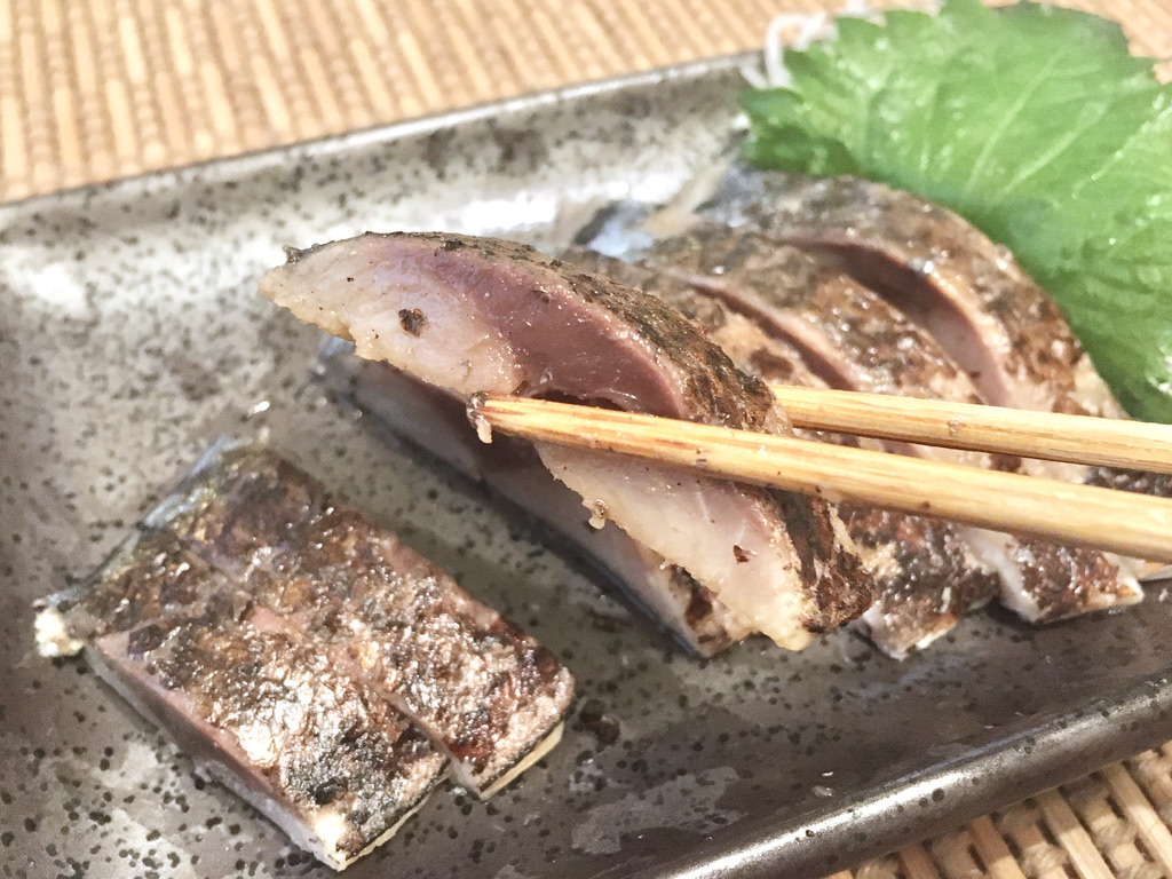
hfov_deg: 61.7
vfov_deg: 48.2
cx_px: 586
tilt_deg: -50.9
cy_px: 440
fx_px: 982
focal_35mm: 29
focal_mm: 4.15
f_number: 2.2
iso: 320
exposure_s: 1/15
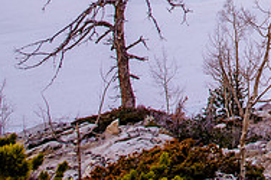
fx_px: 557
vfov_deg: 16.7
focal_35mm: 74
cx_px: 355
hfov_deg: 24.0
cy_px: -92
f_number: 7.1
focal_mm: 24
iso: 320
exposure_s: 1/200
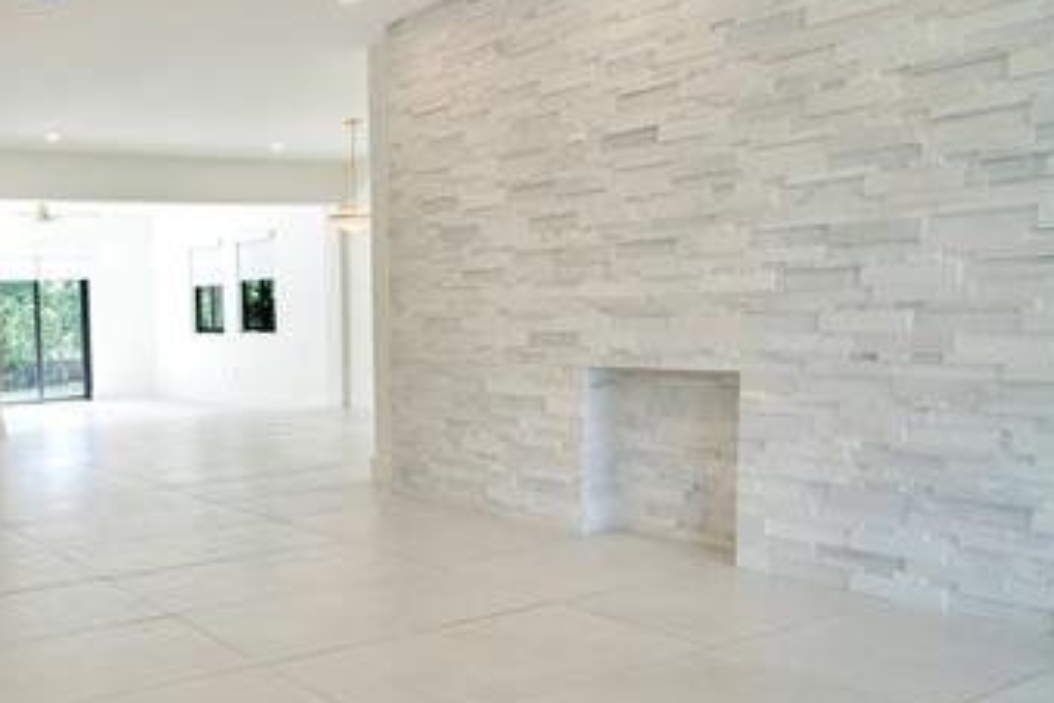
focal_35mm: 34
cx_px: 143
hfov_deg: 50.6
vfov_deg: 38.7
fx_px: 995
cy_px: 432
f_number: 5.6
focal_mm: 18
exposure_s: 1/160
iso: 800
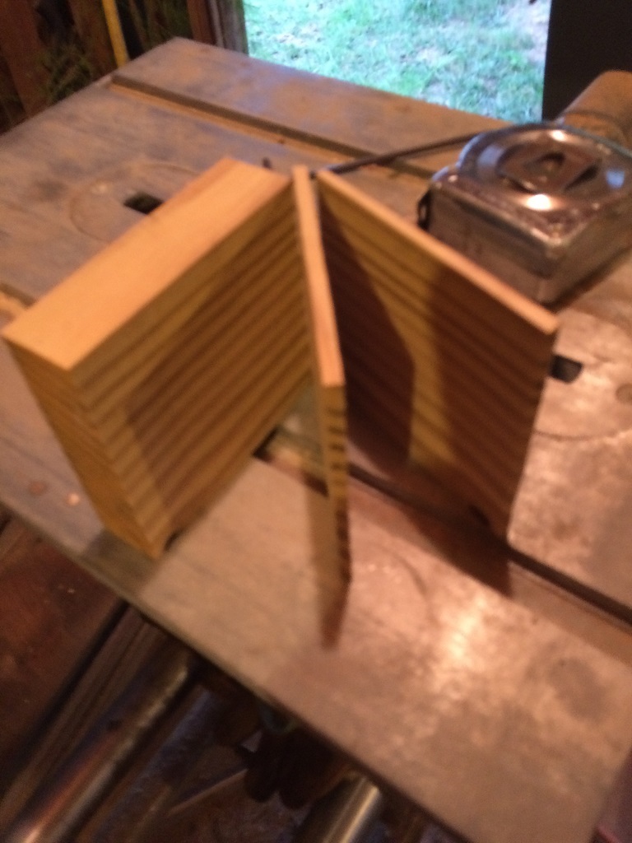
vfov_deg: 61.7
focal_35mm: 29
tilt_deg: -50.1
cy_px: 422
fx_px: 706
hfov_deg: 48.2
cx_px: 316
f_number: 2.2
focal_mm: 4.15
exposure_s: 1/15
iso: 250
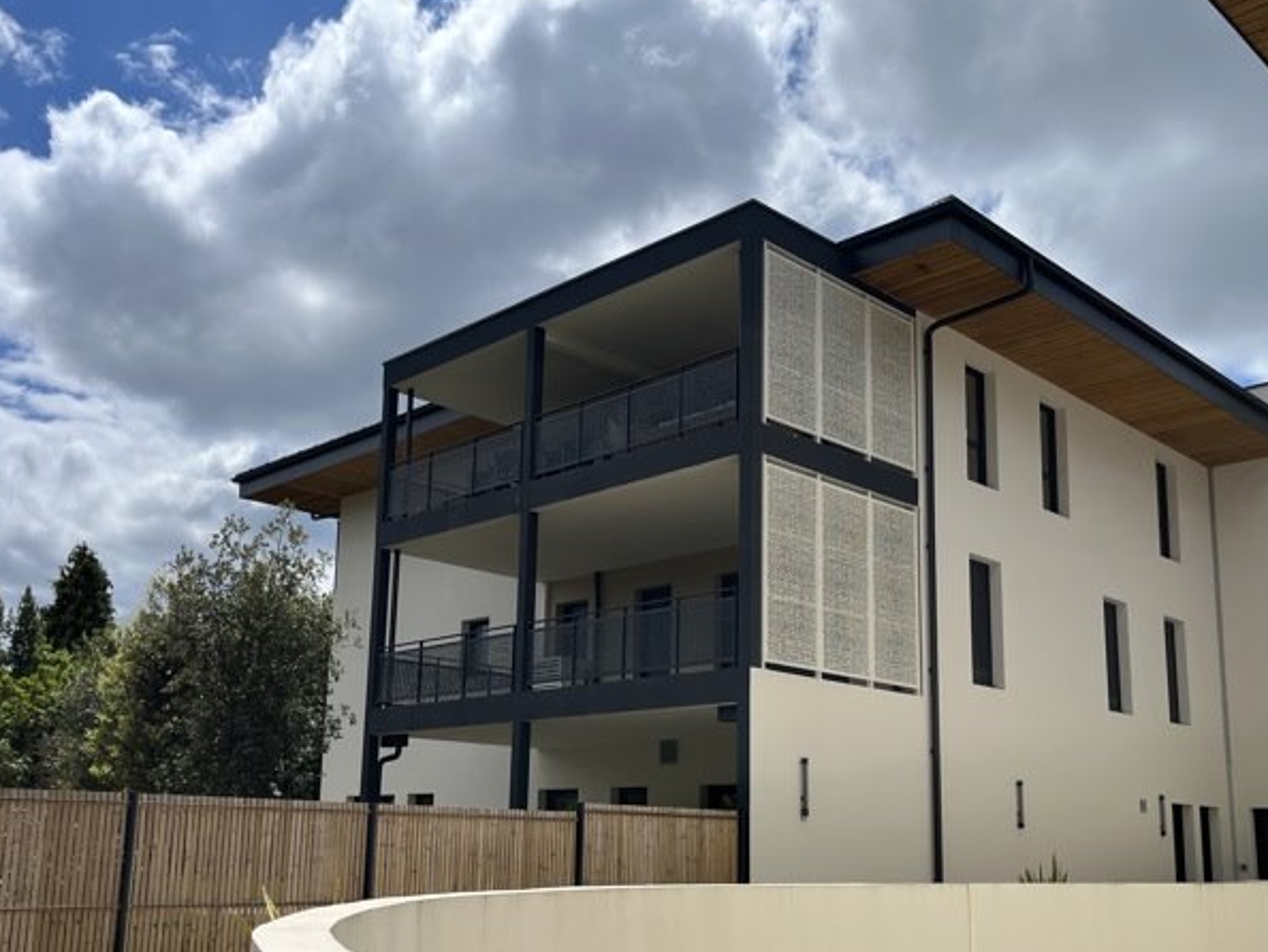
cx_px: 662
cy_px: 608
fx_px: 1283
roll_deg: -1.1
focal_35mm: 35
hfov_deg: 52.6
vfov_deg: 40.4
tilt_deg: +9.9
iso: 50
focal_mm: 5.1
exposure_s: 1/7353
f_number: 1.6
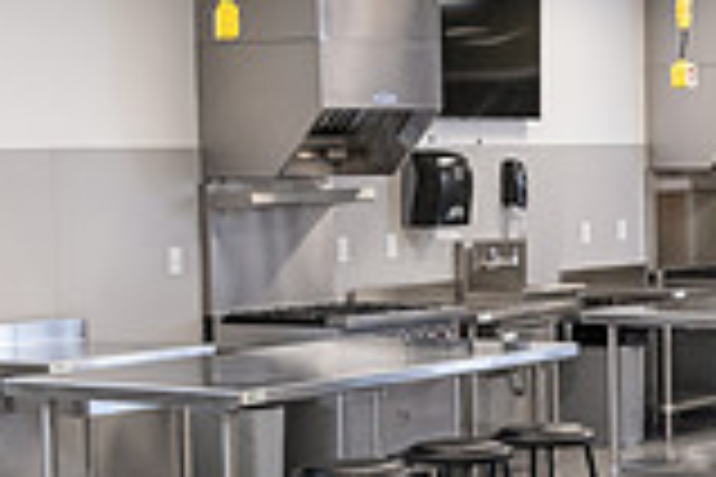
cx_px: 671
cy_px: 362
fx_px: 2327
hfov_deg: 17.2
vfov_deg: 11.7
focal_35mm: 117
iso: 1600
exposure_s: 1/160
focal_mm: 32
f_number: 5.6
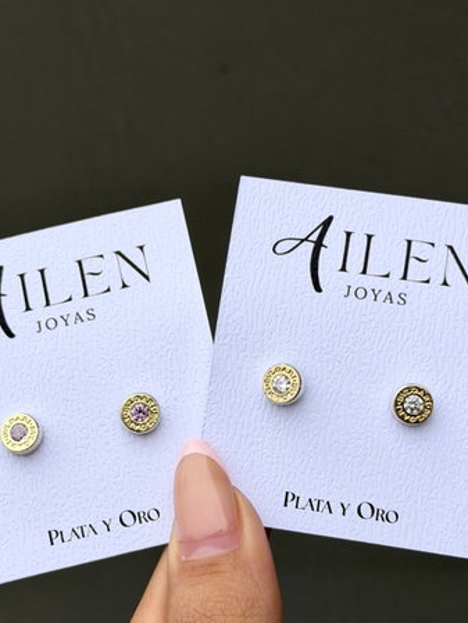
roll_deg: -0.2
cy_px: 331
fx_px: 1027
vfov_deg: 33.8
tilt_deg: -6.0
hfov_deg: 25.7
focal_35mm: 57
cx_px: 219
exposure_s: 1/1167
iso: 64
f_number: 1.78
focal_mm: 6.76
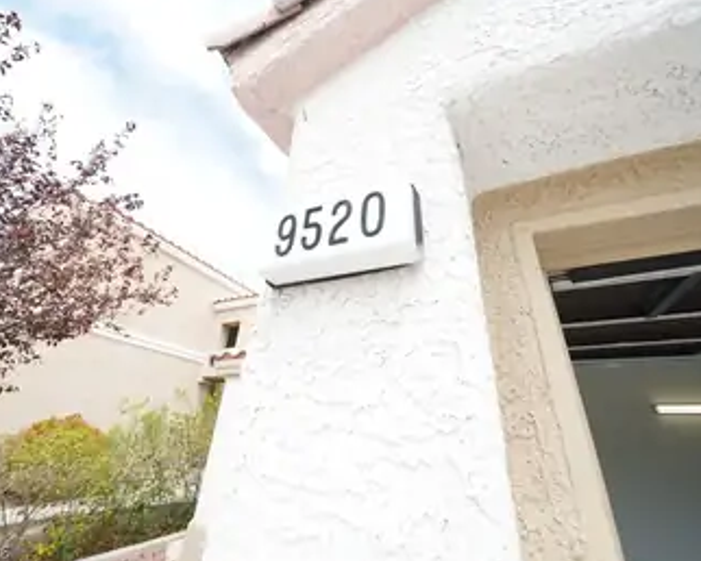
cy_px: 275
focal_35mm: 14
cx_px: 361
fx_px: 291
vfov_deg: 88.0
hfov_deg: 100.6
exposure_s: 1/125
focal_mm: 12
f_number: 10
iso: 320
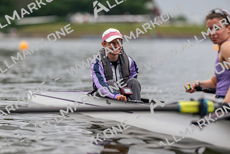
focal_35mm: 135
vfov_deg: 10.2
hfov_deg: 15.2
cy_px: 77
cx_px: 115
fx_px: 863
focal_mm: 135
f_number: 1.8
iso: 64
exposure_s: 1/1600
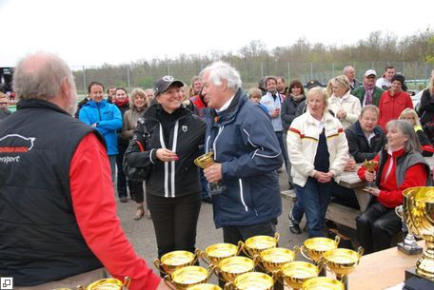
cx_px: 217
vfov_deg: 37.0
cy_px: 145
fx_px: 434
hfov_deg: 53.1
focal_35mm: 36
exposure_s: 1/100
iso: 200
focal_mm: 24
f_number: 4
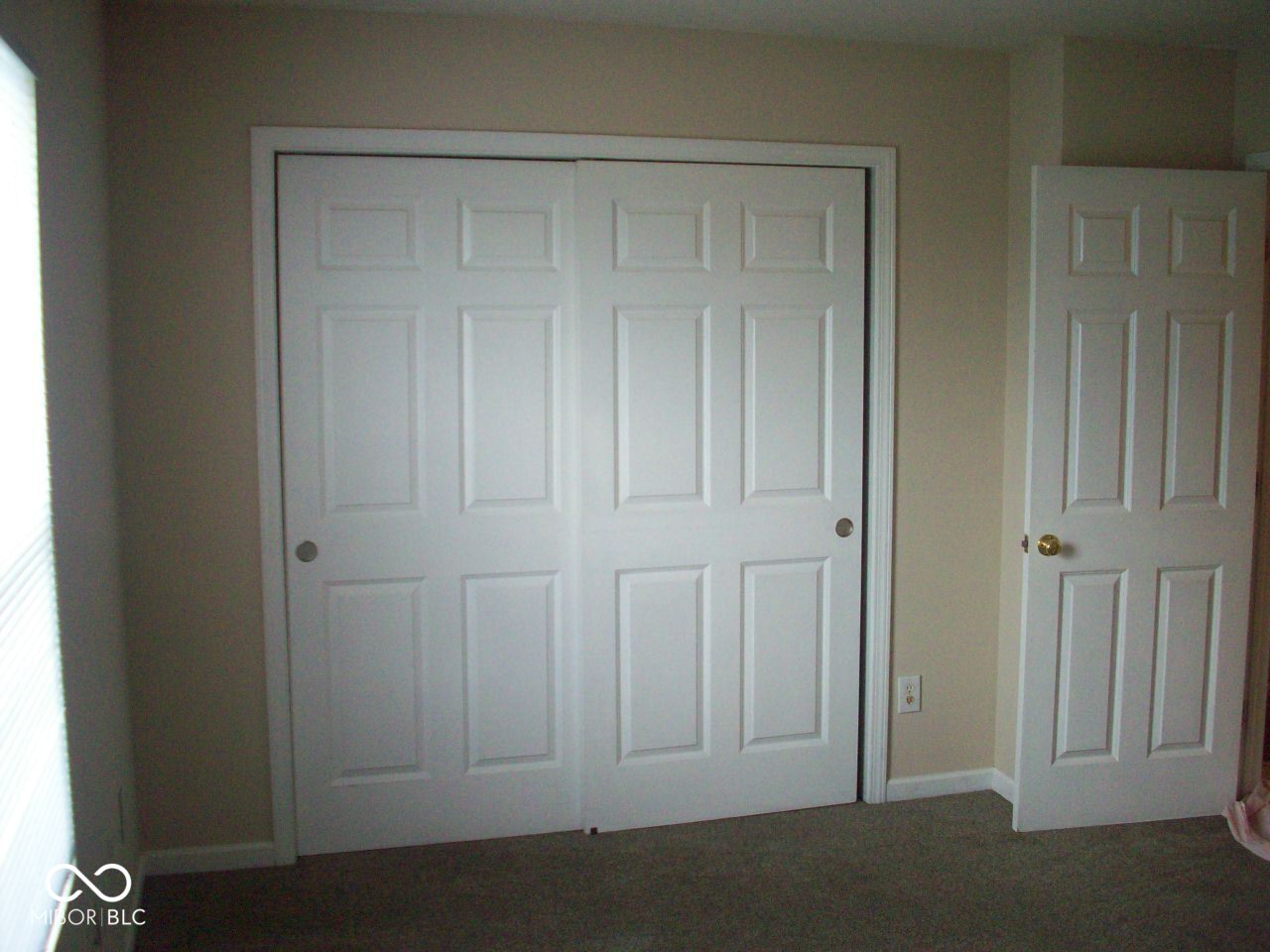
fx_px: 1357
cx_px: 635
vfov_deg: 38.7
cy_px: 476
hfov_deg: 50.1
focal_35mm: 37
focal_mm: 6.2
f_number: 2.8
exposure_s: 1/70.3
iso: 200
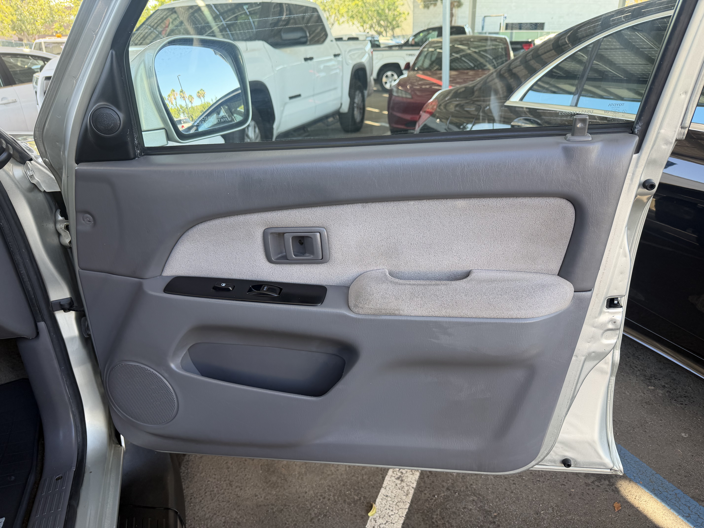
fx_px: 488
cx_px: 352
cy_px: 264
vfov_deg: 56.8
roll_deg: +0.7
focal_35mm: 24
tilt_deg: -22.1
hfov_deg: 71.6
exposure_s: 1/171
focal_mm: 6.76
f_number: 1.78
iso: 80
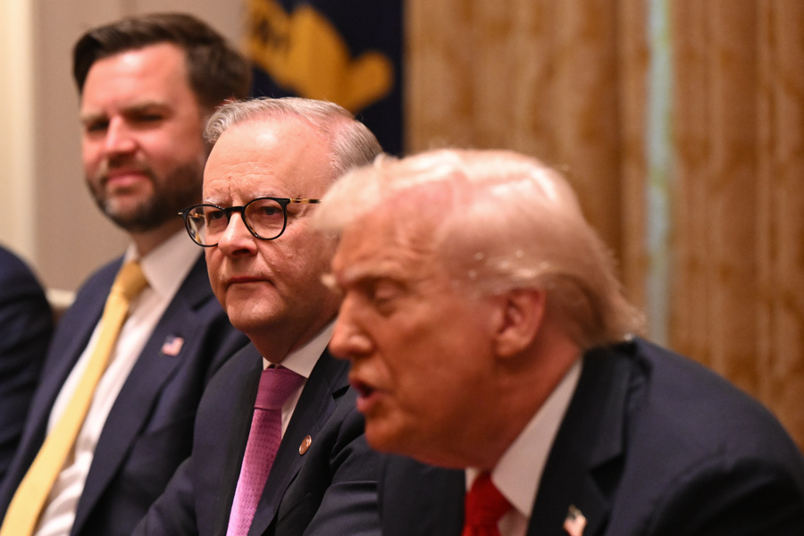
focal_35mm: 150
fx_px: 3350
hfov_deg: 13.7
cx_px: 402
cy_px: 268
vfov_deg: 9.1
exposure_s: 1/200
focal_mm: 150
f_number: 3.5
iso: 4000
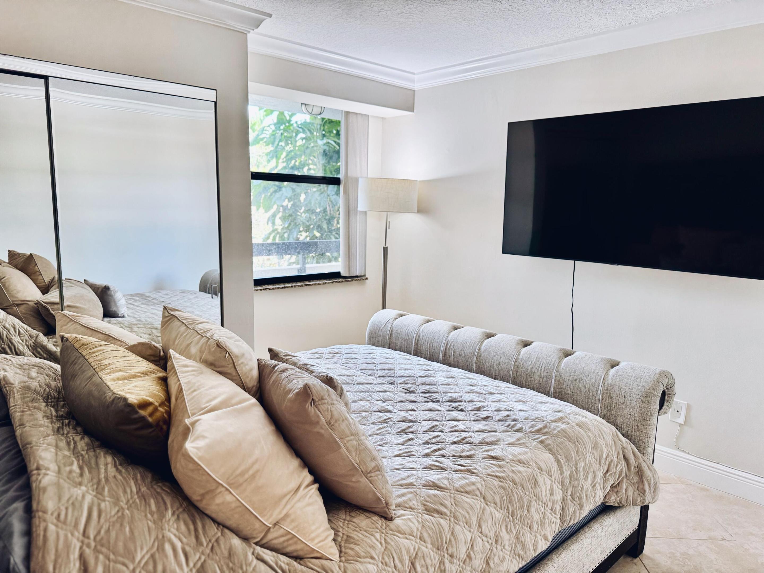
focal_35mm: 24
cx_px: 382
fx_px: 530
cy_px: 286
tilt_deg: -8.3
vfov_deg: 56.8
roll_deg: -1.5
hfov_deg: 71.6
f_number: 1.78
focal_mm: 6.76
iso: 160
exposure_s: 1/120
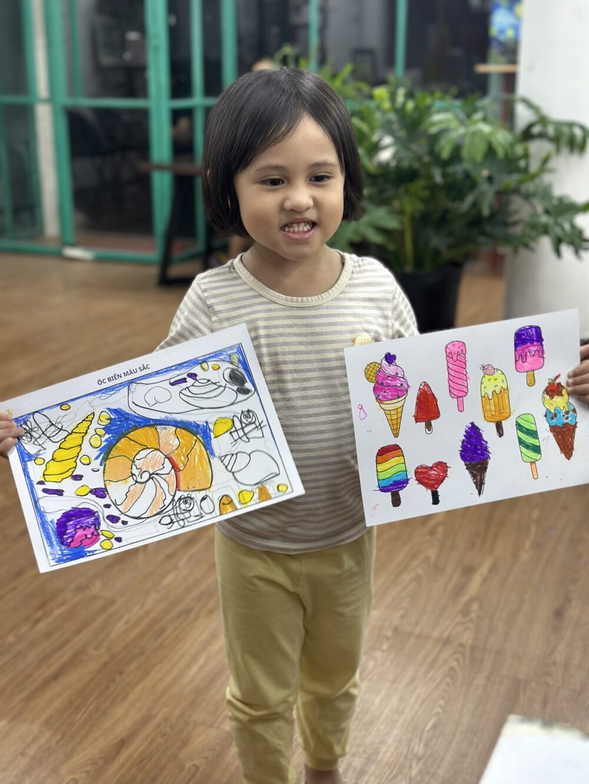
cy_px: 392
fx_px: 1089
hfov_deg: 30.3
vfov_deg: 39.7
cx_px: 294
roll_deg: -0.4
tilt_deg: -16.7
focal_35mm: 48
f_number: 1.78
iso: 64
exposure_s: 1/129
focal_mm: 6.86
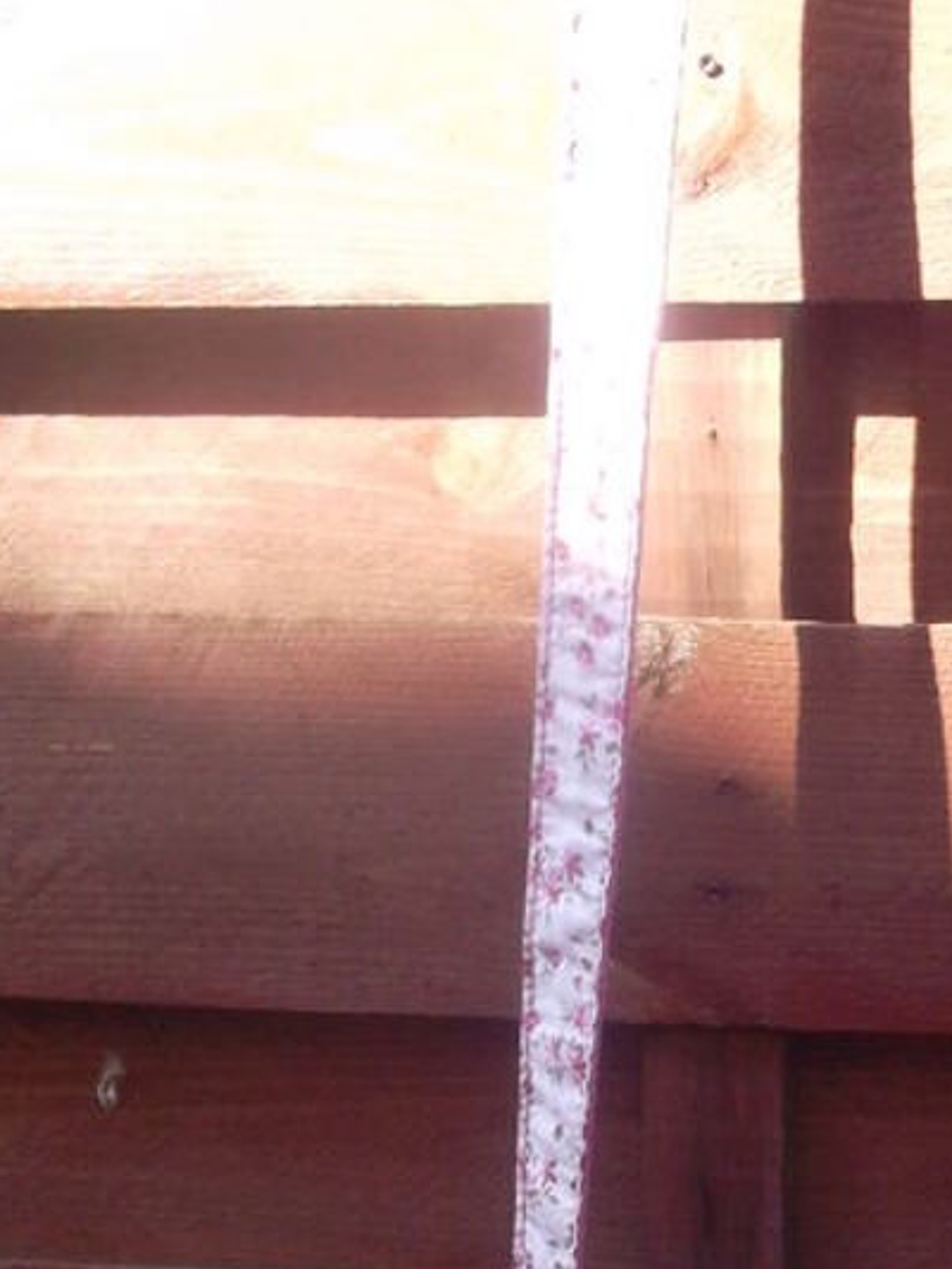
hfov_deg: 20.5
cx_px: 897
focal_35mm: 70
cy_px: 1239
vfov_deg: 26.4
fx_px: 2566
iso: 80
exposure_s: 1/85
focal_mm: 4.1
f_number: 3.3
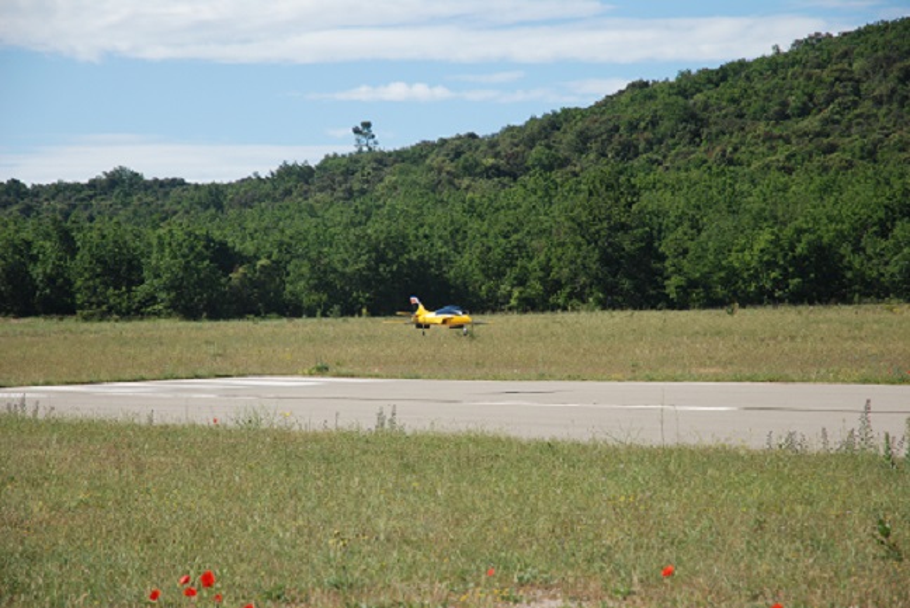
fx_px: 3225
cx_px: 455
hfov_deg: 16.1
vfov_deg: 10.8
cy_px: 304
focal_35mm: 128
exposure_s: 1/640
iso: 200
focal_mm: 85
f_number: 6.3
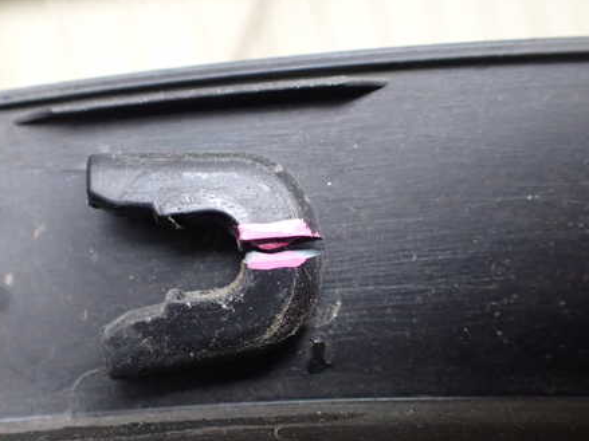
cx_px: 219
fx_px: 697
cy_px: 252
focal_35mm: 41
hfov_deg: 45.4
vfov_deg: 35.1
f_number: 2.3
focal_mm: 5.4
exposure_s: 1/125
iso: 800
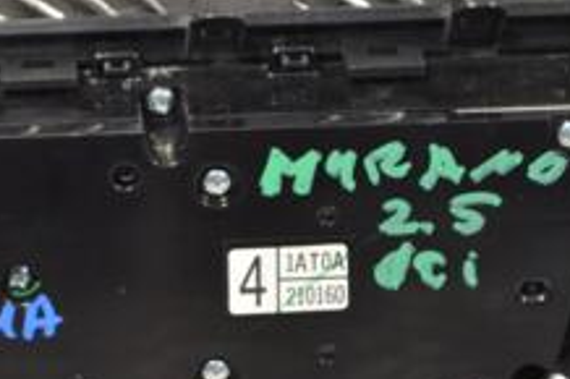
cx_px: 10
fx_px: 3597
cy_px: 227
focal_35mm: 227
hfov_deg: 9.0
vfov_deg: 6.0
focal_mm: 55
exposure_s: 1/25
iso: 400
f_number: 5.6
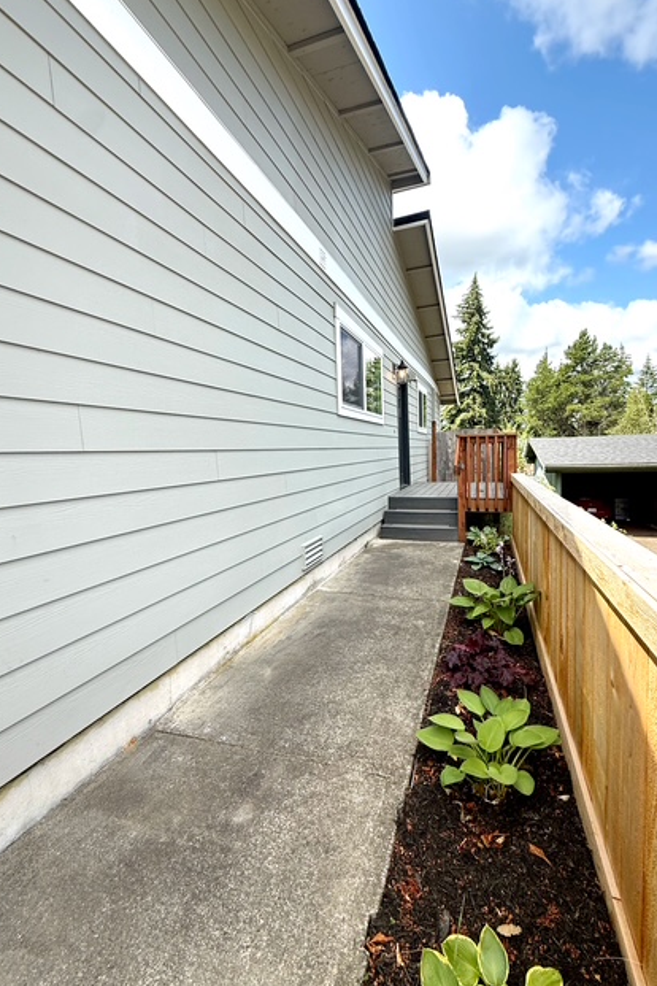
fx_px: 411
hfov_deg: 77.2
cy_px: 486
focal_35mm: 15
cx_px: 357
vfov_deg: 100.4
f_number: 2.2
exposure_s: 1/760
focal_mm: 2.22
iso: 64
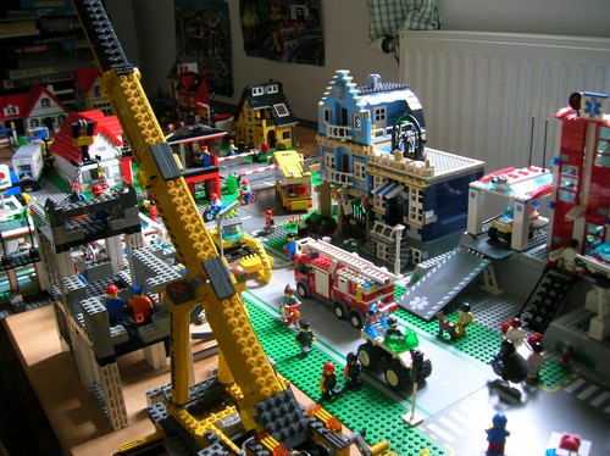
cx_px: 305
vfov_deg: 41.7
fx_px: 599
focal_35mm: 34
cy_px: 228
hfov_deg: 54.0
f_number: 2.9
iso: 50
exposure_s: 1/6.5
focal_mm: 5.7
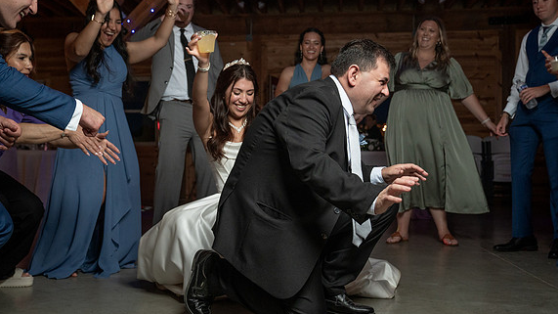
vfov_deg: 27.1
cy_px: 157
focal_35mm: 44
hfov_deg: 46.4
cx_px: 262
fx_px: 651
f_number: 4
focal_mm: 37
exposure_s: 1/200
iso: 2000
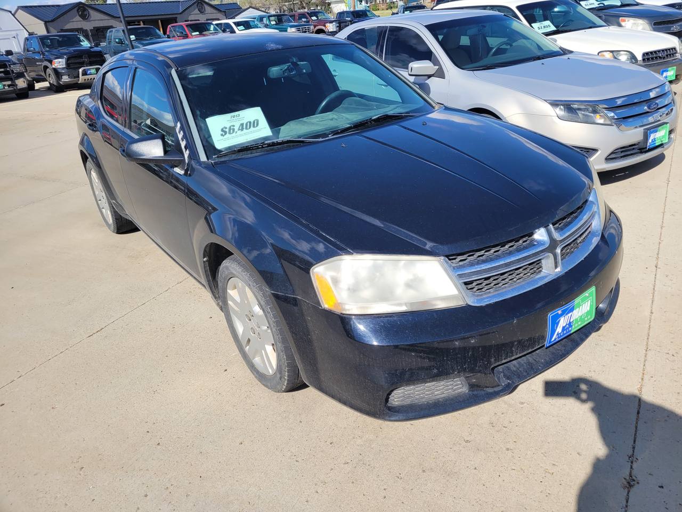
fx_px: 512
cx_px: 341
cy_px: 256
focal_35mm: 26
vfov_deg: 53.1
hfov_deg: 67.3
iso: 40
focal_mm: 5.4
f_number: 1.8
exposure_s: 1/2157
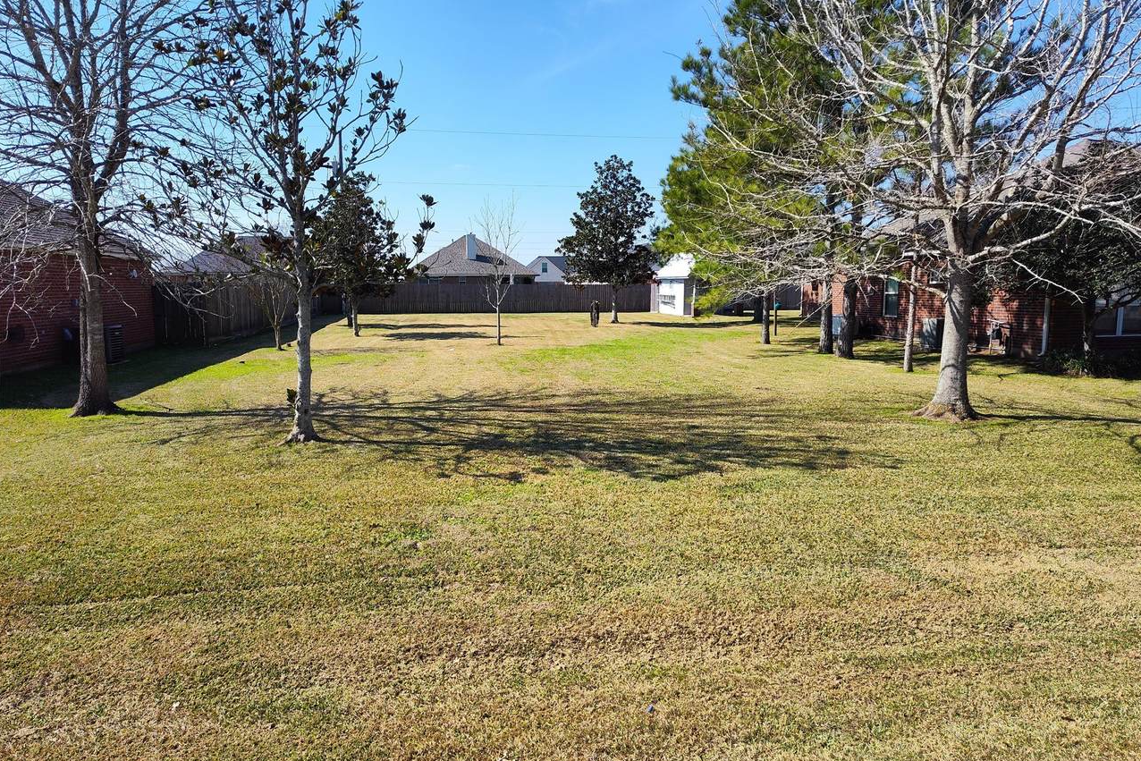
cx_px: 570
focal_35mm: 24
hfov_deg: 73.7
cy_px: 385
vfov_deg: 53.1
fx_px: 761
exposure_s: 1/1208
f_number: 1.8
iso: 100
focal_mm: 5.56
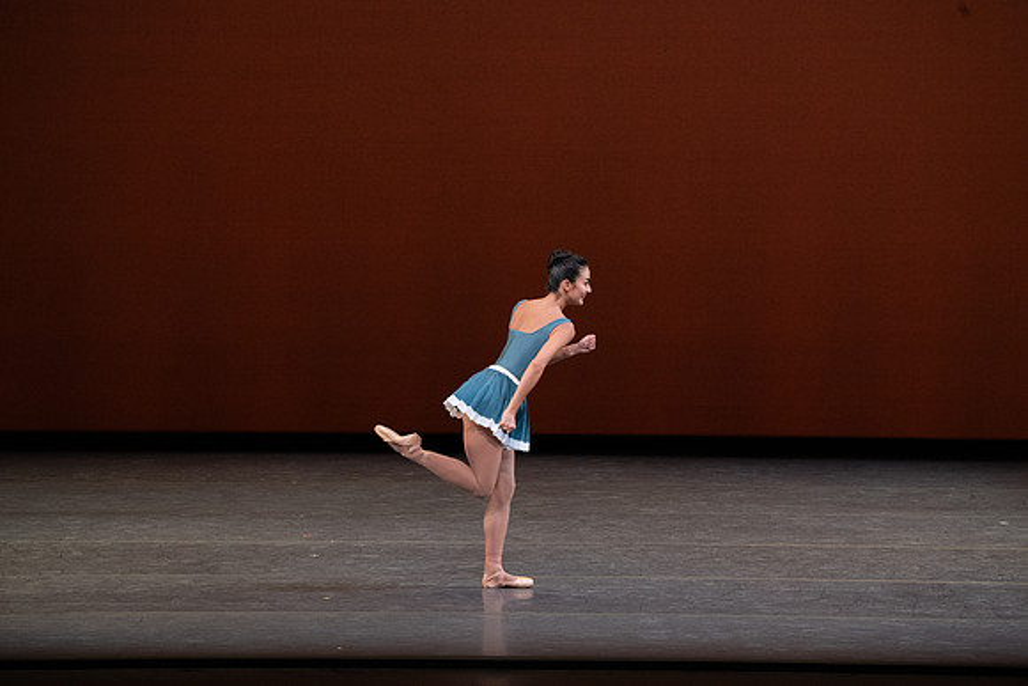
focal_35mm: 288
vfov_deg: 4.8
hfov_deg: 7.2
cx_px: 514
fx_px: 8226
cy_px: 343
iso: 5000
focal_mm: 288
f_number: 9
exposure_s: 1/400
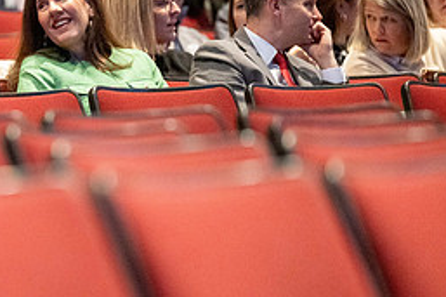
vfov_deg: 2.9
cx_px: 22
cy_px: 109
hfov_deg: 4.4
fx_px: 5856
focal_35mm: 473
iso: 10000
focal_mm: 200
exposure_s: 1/125
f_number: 2.8
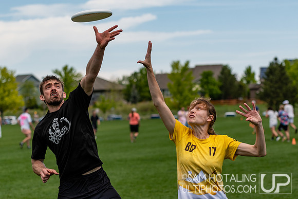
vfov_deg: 11.3
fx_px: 1006
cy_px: 112
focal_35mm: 121
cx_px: 170
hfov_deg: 16.9
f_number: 2.8
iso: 100
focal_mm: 70
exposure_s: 1/2500
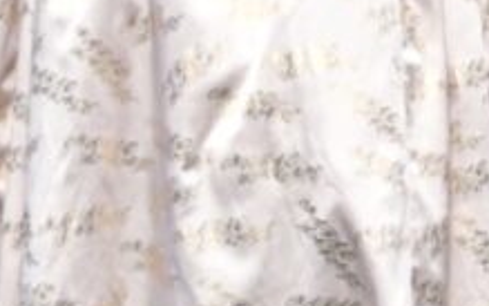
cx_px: 1085
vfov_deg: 3.3
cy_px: -556
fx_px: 5145
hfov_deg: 5.3
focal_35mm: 386
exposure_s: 1/200
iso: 3200
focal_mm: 69
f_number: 6
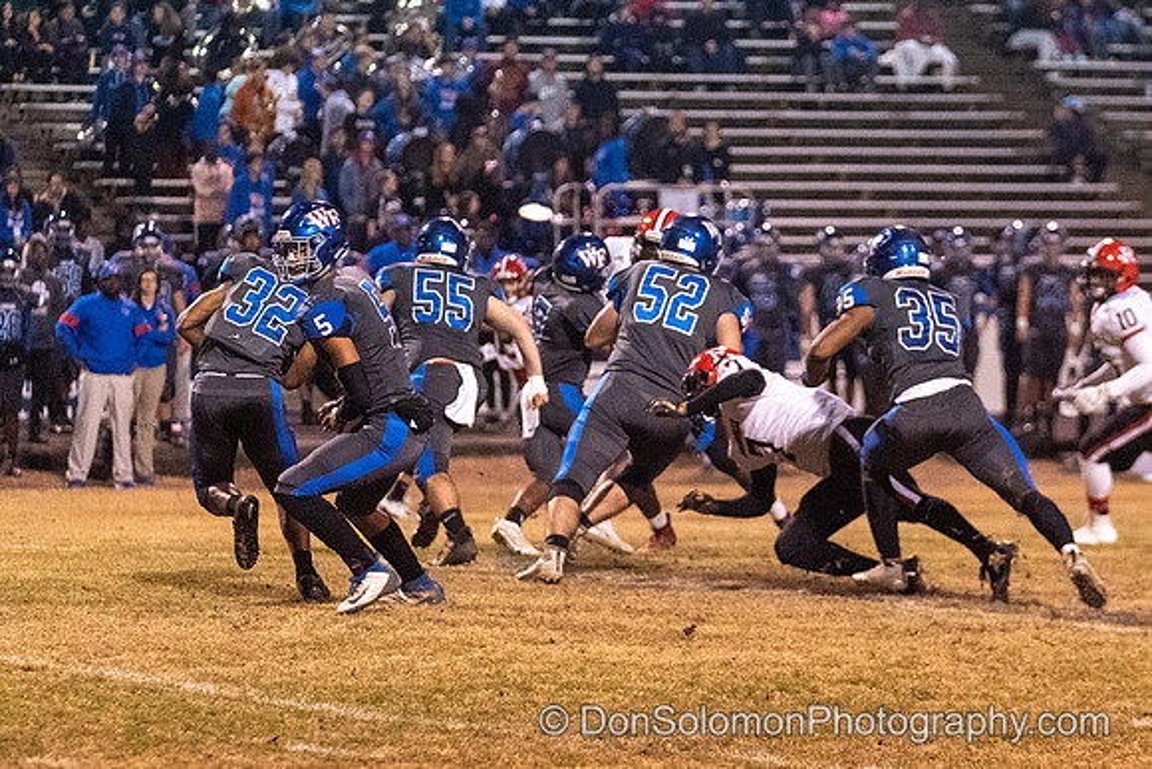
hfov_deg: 9.3
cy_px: 309
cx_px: 738
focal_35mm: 220
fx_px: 7054
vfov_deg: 6.2
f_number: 2.8
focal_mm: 125
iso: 8000
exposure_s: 1/800
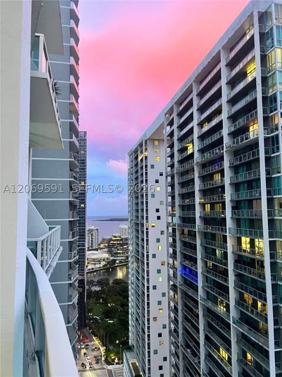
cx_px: 141
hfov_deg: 53.1
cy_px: 188
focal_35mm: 26
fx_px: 282
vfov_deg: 67.3
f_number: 1.5
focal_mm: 5.7
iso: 500
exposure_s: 1/60
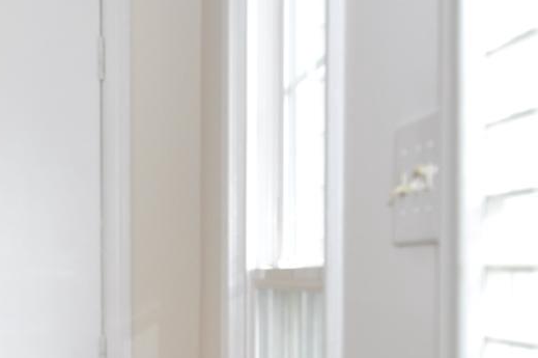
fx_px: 1149
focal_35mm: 77
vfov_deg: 17.4
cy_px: 338
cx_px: -424
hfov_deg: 19.7
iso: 400
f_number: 4.5
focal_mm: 13
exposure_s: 1/80
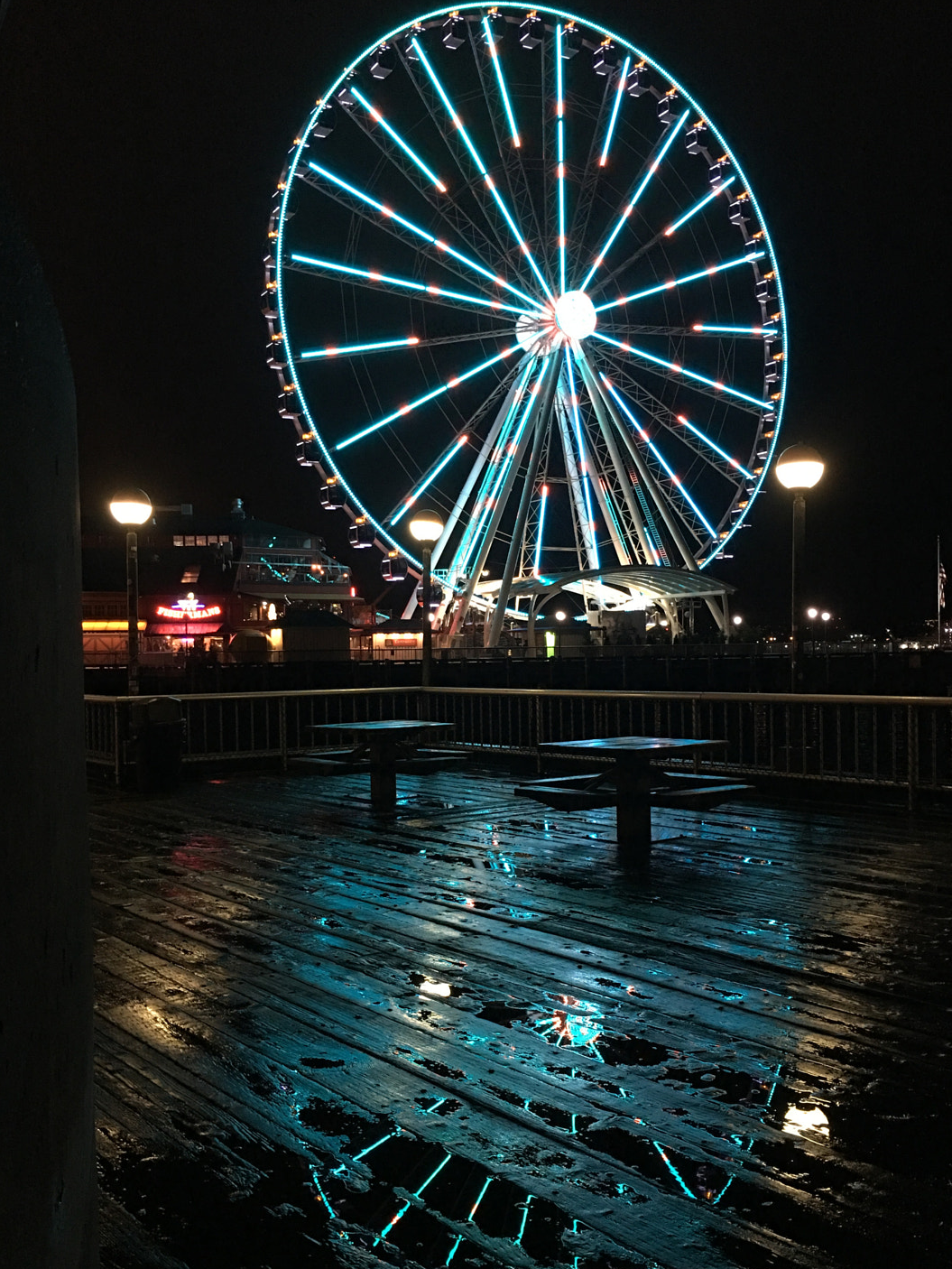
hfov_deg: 42.9
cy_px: 703
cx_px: 504
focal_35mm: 33
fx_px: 1210
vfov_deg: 55.2
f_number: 2.2
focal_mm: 4.15
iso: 50
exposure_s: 1/4
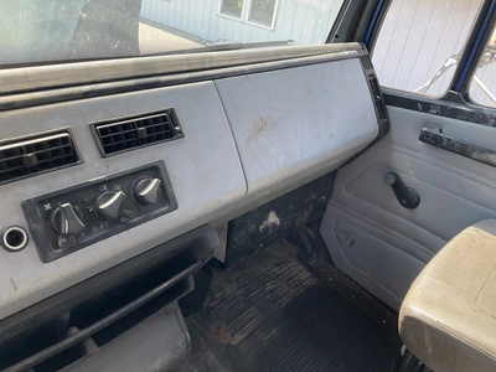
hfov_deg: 61.7
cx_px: 248
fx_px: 416
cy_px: 186
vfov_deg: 48.2
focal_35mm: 29
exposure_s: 1/172
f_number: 1.8
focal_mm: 3
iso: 25
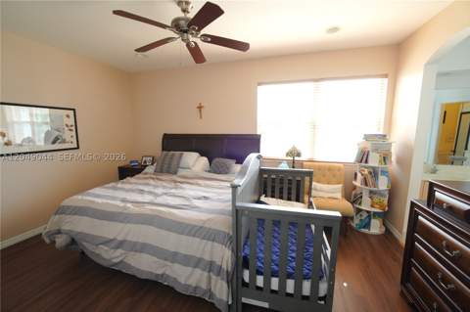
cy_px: 156
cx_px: 235
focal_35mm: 14
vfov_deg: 83.1
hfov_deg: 106.3
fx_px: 176
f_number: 5.6
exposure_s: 1/50
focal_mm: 9
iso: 1000
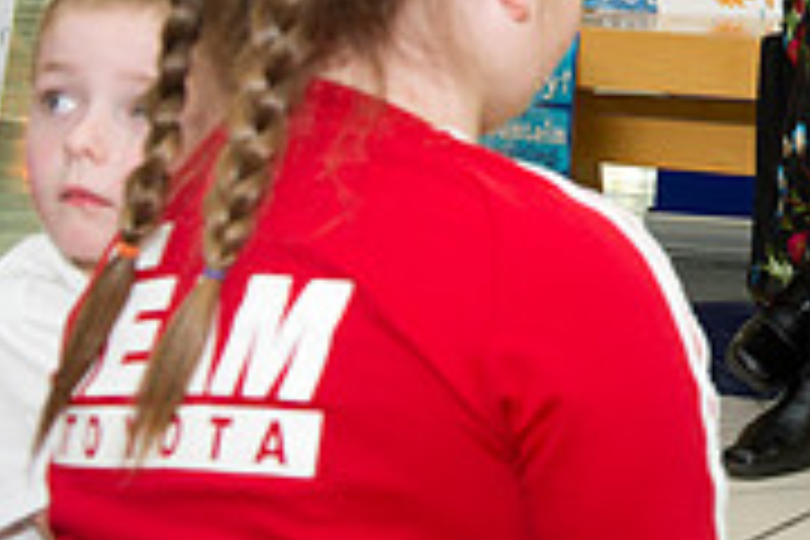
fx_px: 2542
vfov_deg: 11.9
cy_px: -72
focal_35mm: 113
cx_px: 1076
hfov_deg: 17.0
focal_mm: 35
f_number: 5.6
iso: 1250
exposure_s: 1/250
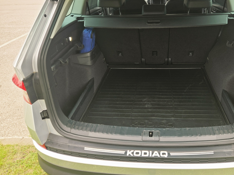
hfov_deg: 60.8
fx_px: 196
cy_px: 68
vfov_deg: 47.9
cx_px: 146
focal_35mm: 29
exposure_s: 1/100
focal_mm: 5.4
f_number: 1.8
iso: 32
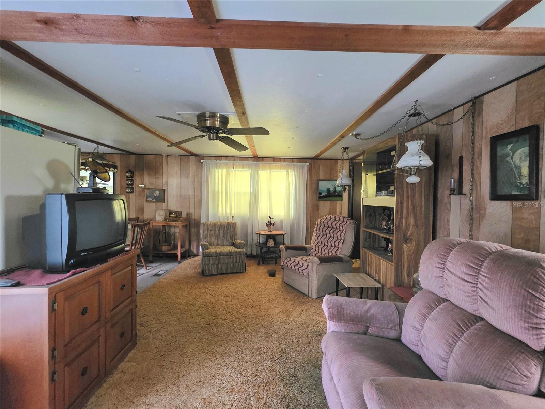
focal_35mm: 13
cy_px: 204
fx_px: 205
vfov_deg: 89.9
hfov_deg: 106.2
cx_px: 272
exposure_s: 1/40
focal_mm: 2.2
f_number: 1.9
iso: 1000
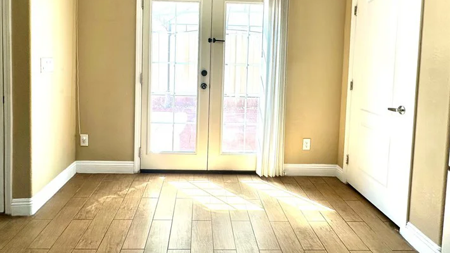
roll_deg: -1.8
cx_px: 208
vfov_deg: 49.6
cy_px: 67
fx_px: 262
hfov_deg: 81.1
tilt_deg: -1.6
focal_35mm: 22
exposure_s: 1/195
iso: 40
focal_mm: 2.22
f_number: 2.2
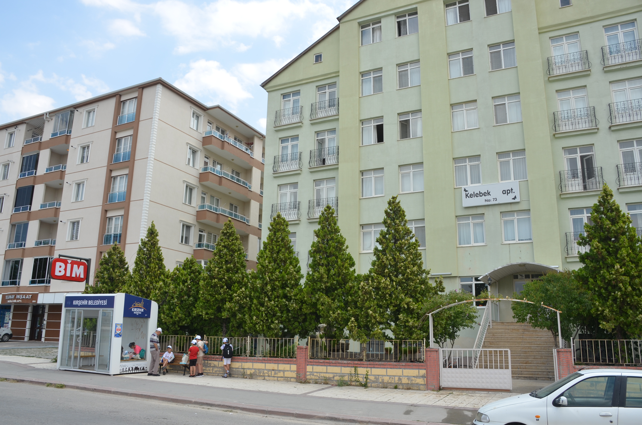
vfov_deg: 43.4
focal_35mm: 30
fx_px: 534
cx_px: 321
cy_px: 212
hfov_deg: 62.0
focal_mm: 20
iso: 160
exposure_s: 1/250
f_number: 8
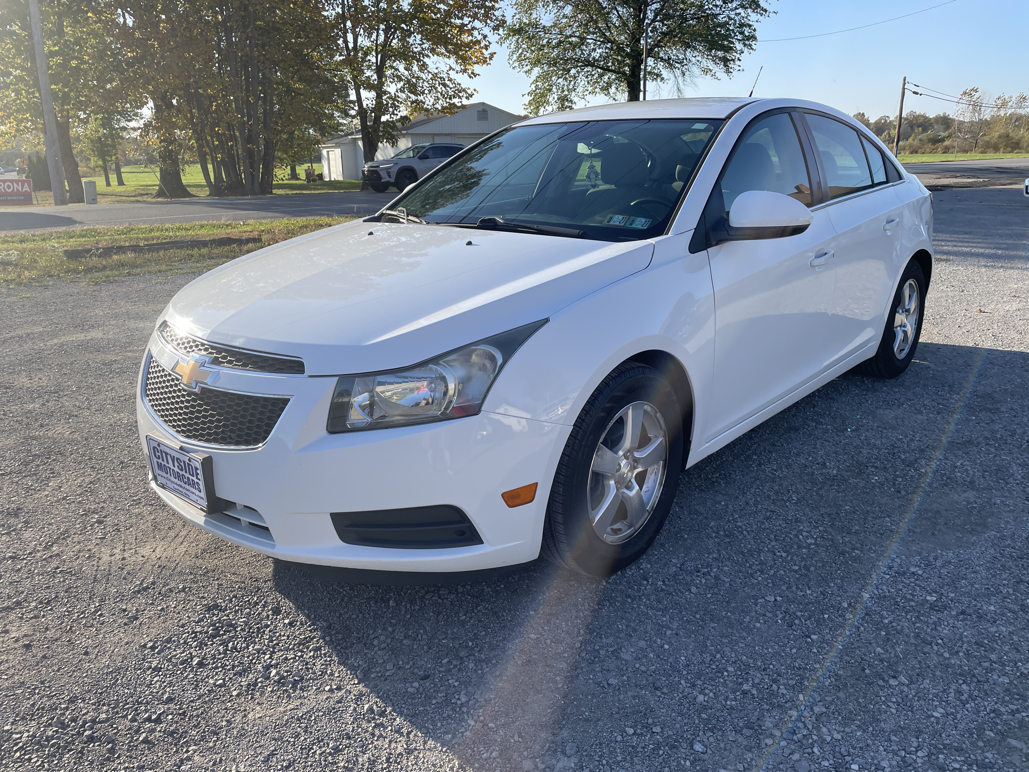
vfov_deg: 53.1
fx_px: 773
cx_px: 514
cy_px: 386
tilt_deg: -15.3
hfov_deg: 67.3
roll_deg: +1.3
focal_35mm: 26
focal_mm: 4.2
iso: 32
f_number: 1.6
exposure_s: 1/1435
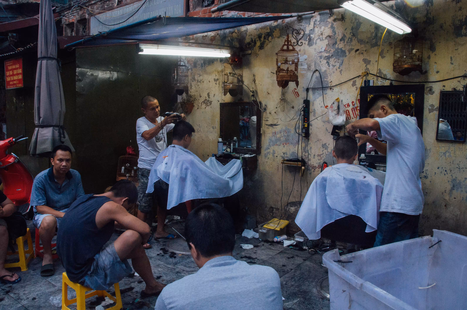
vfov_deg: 47.8
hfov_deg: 67.4
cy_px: 155
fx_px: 350
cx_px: 234
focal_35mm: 27
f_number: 11
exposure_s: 1/125
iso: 3200
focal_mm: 18
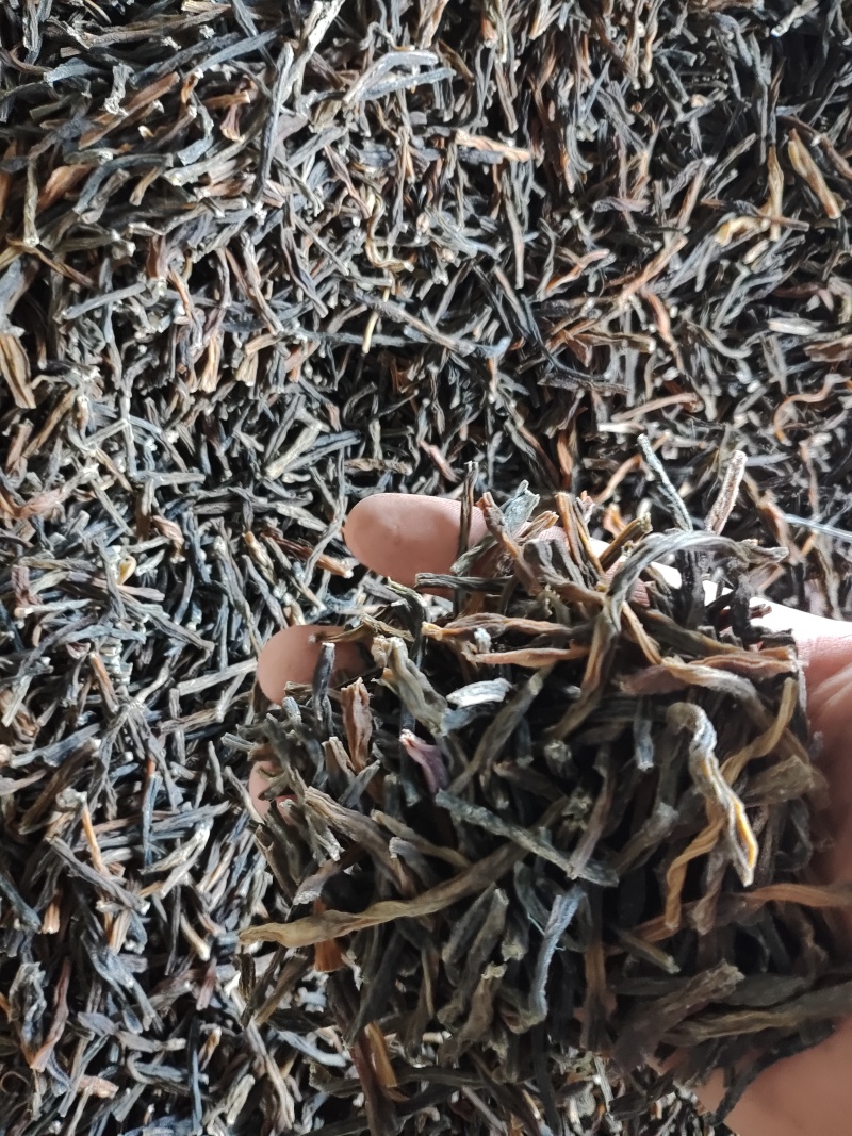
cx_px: 426
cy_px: 568
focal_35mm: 26
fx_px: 853
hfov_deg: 53.1
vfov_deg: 67.3
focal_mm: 4.26
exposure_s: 1/25
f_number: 1.8
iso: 2281
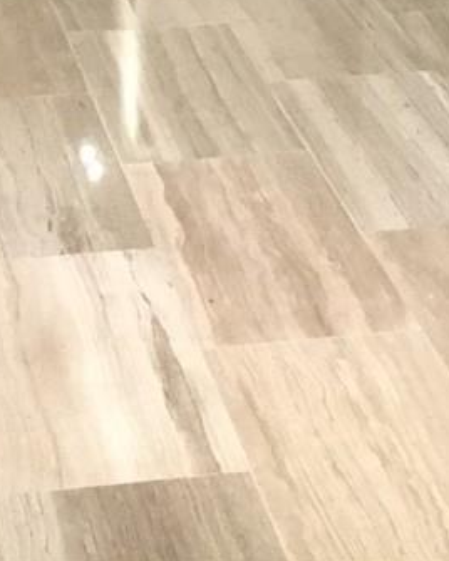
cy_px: -439
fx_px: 2242
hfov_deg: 11.4
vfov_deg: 13.0
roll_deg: -1.3
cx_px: 191
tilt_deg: -8.6
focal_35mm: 135
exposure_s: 1/20
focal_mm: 4.15
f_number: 2.2
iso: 200
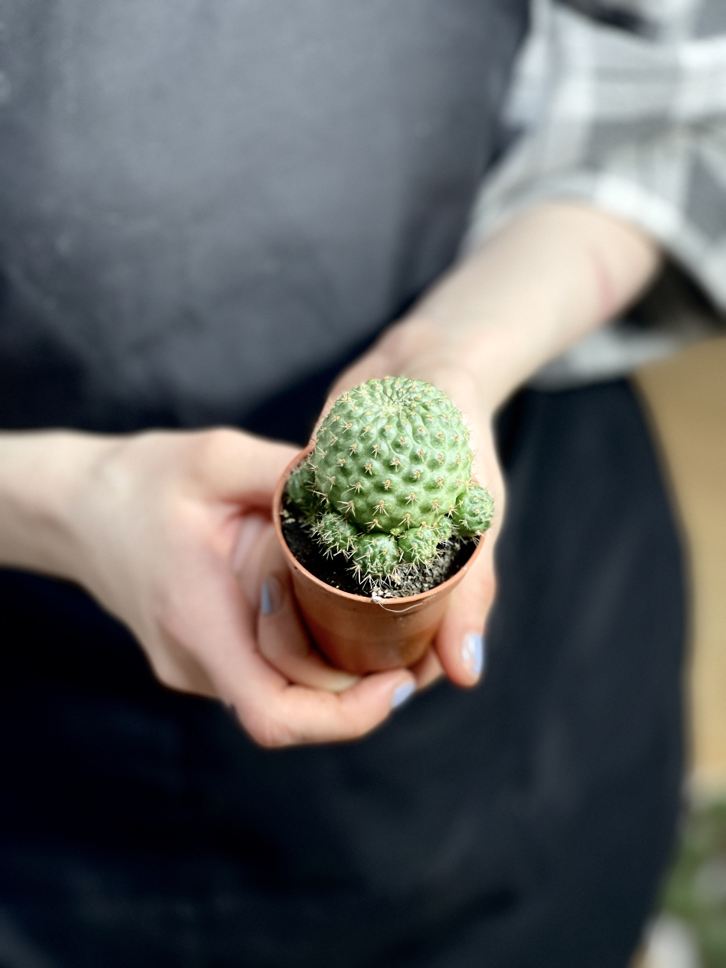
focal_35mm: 64
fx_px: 1790
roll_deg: +4.8
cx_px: 363
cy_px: 484
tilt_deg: -40.1
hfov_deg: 22.9
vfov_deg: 30.3
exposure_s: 1/100
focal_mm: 7.5
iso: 200
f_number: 2.2
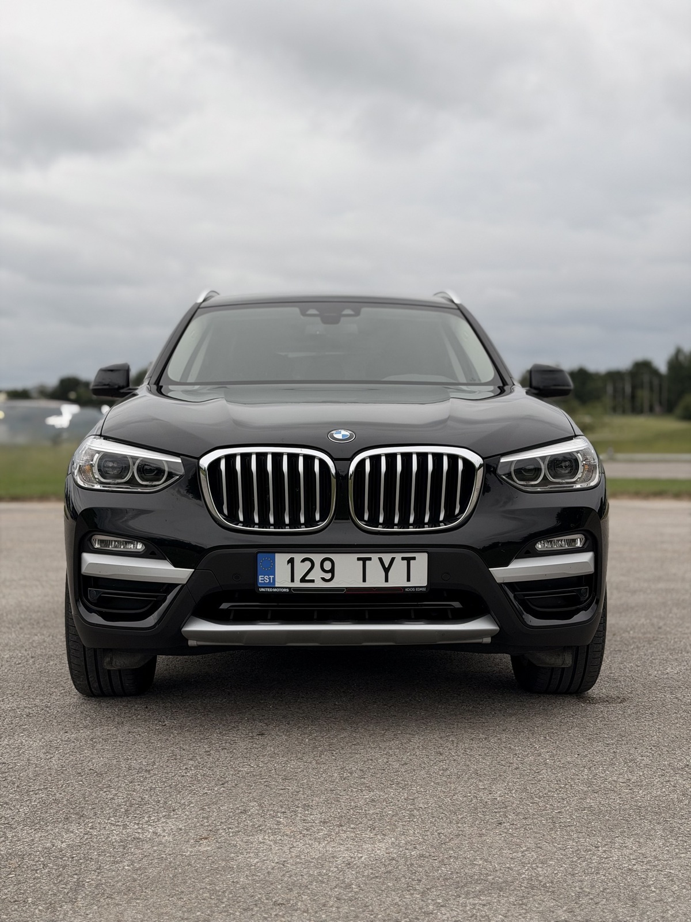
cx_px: 346
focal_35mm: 48
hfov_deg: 30.3
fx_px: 1278
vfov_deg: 39.7
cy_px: 461
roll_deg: -0.2
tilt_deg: -1.6
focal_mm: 6.76
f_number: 1.78
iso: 64
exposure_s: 1/2415
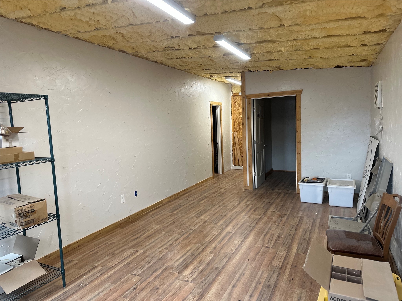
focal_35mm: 24
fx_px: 279
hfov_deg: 71.6
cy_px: 150
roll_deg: +1.8
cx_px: 201
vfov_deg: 56.8
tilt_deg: -5.1
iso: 200
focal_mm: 6.86
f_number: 1.78
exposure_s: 1/120
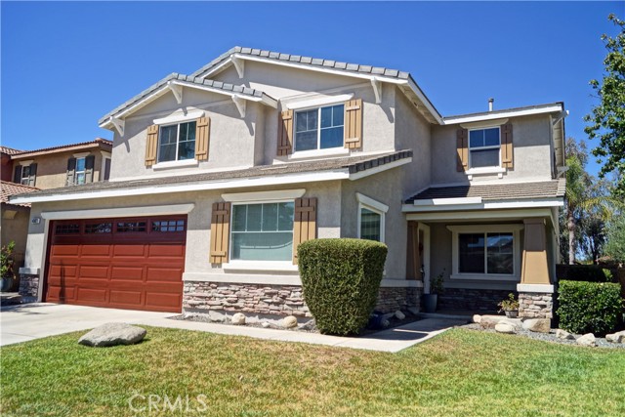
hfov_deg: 67.4
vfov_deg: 48.0
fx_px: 469
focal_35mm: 27
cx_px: 312
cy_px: 208
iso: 100
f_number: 5.6
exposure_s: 1/160
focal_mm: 18
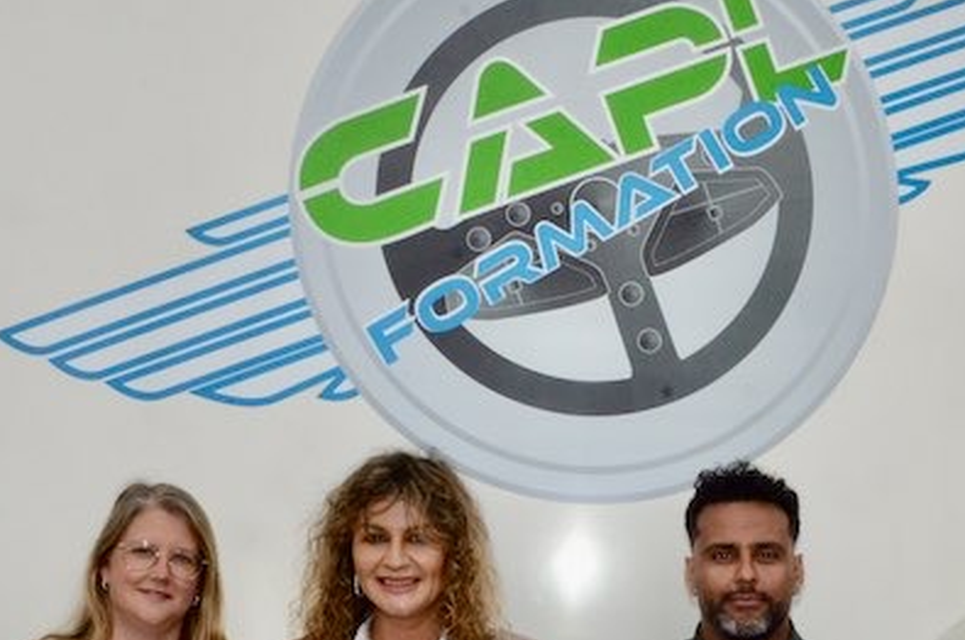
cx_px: 640
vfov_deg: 22.6
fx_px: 1556
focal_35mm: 58
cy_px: 587
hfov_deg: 34.2
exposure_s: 1/250
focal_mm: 17
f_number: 16
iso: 1600
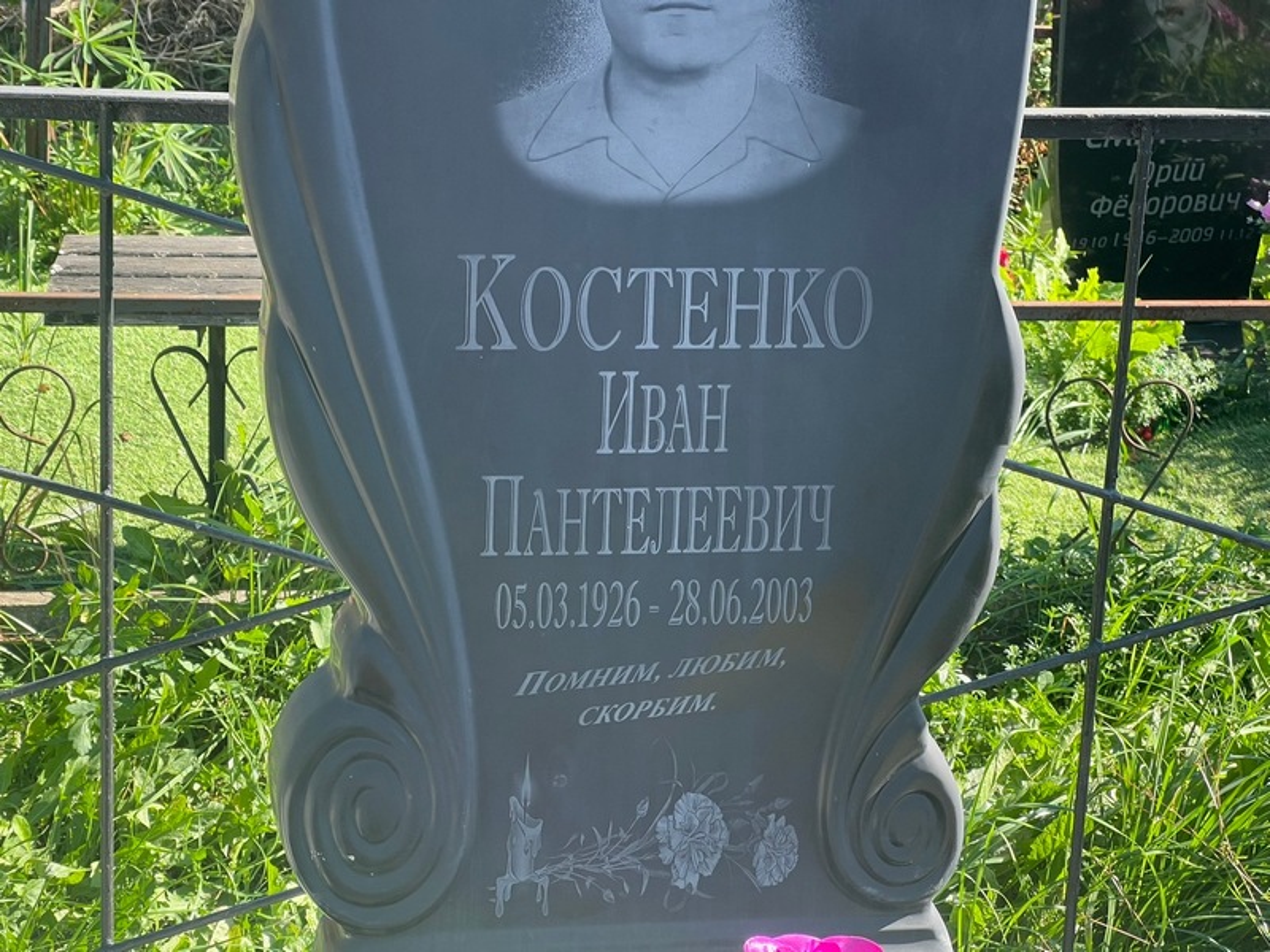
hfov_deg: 25.3
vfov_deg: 19.1
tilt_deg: -16.4
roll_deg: -0.1
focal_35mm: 77
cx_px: 635
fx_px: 2825
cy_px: 476
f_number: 2.8
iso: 32
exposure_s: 1/121
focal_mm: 9
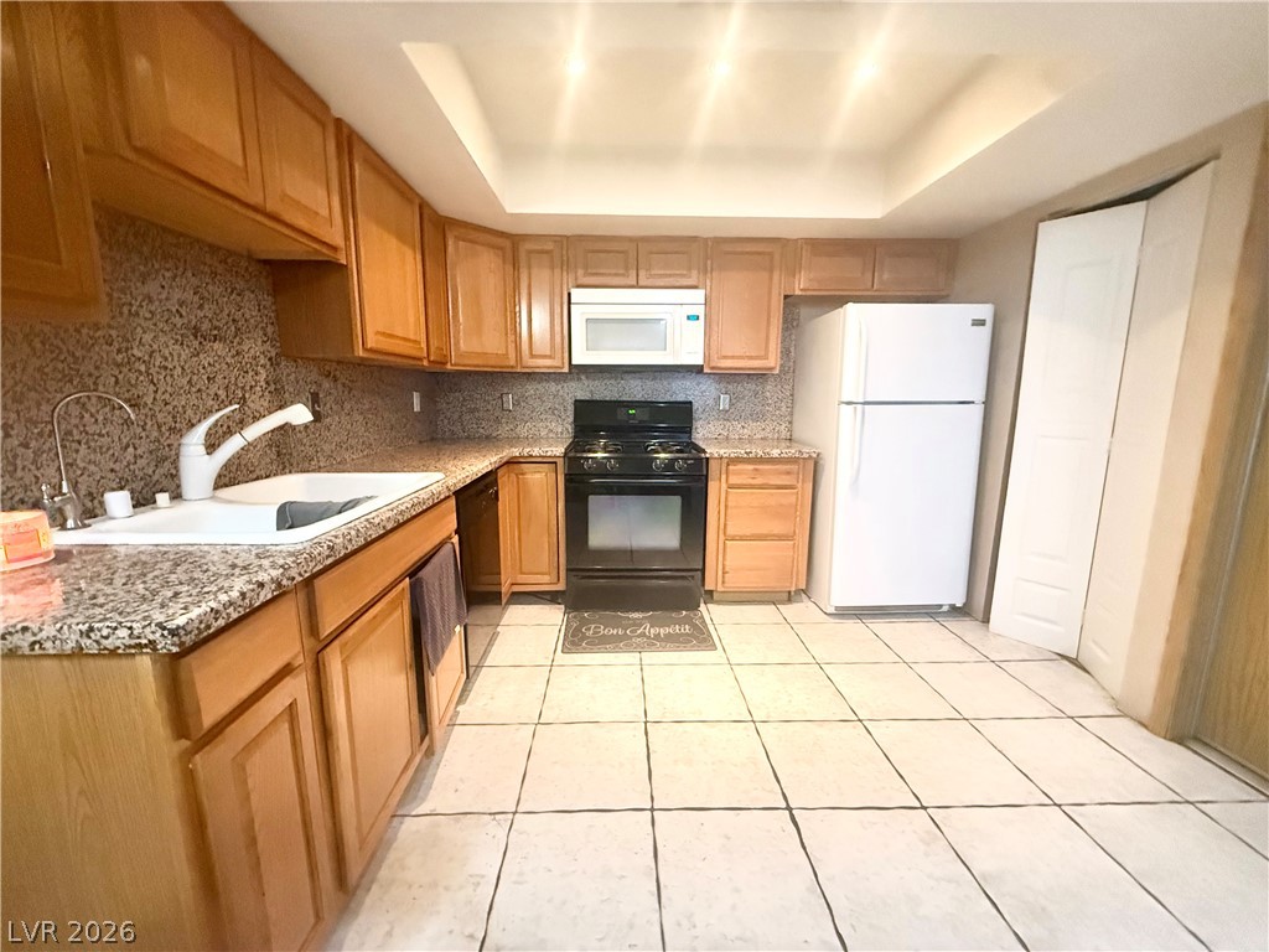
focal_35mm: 14
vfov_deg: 85.7
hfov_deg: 102.1
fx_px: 513
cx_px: 634
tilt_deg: -9.1
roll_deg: -0.3
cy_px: 476
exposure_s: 1/60
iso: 1250
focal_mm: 2.22
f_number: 2.2
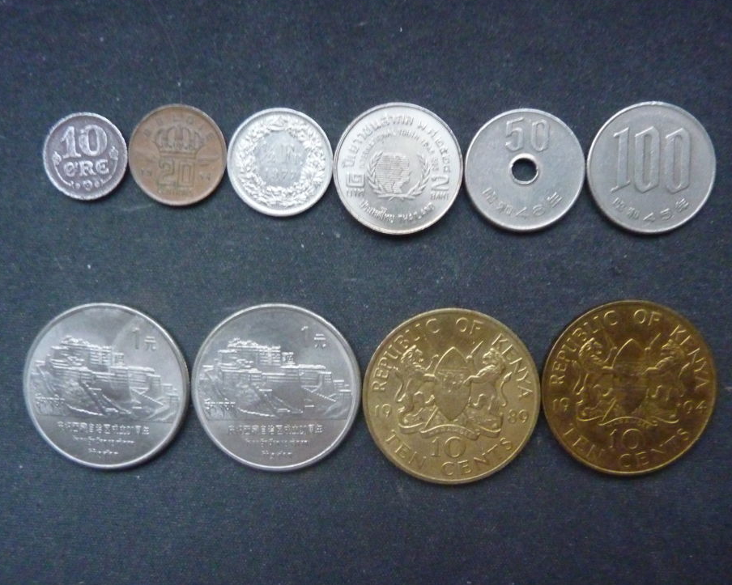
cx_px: 373
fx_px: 585
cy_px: 285
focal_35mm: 27
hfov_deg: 64.1
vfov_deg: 53.2
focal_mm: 4.1
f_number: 3.3
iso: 800
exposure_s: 1/13
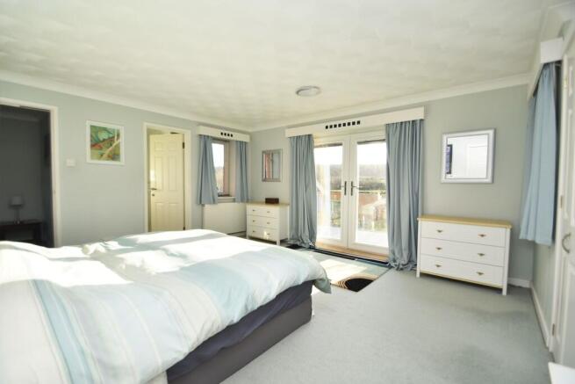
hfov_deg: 100.4
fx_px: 240
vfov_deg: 77.4
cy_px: 192
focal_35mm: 15
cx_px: 288
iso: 125
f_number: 5
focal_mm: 10
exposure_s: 1/200
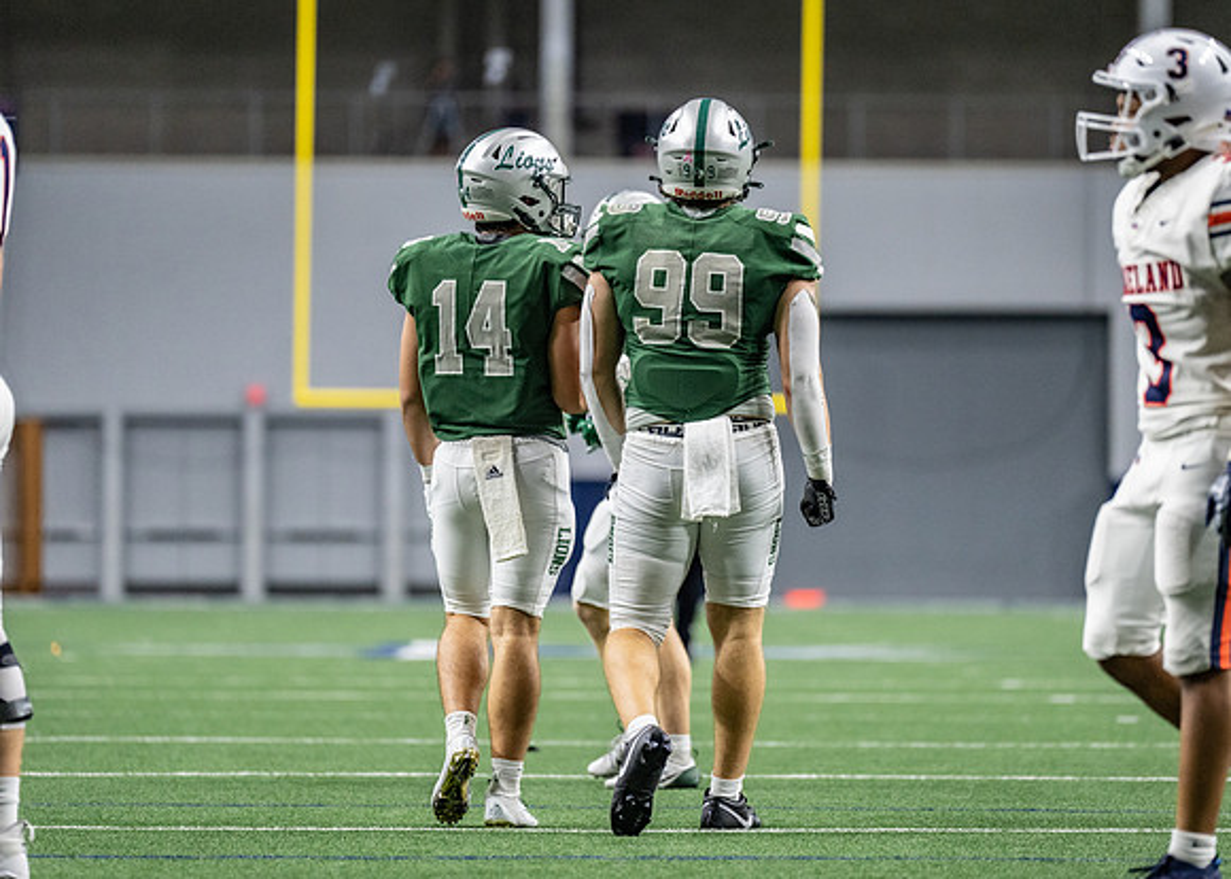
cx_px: 662
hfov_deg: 9.0
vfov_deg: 6.4
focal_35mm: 223
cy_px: 426
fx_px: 7809
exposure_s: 1/1000
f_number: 2.8
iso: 3200
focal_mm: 200
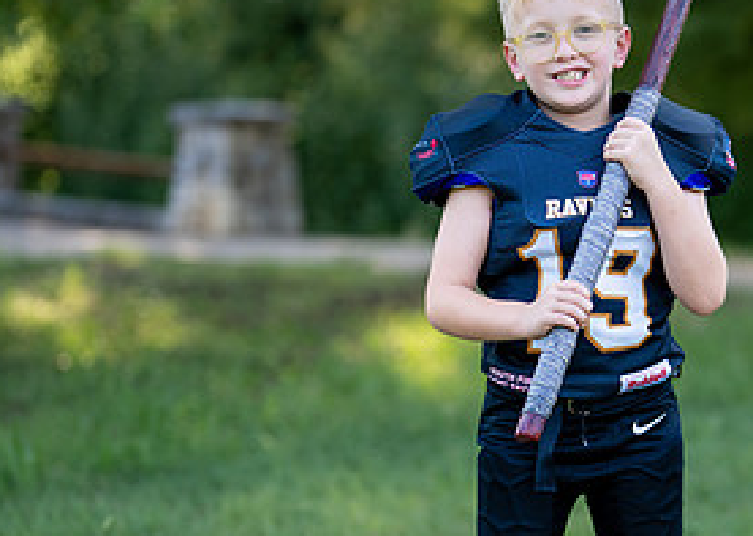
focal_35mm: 135
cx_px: 634
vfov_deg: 10.6
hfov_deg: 14.8
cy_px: 360
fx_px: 2883
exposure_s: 1/1250
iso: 100
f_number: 1.2
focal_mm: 50
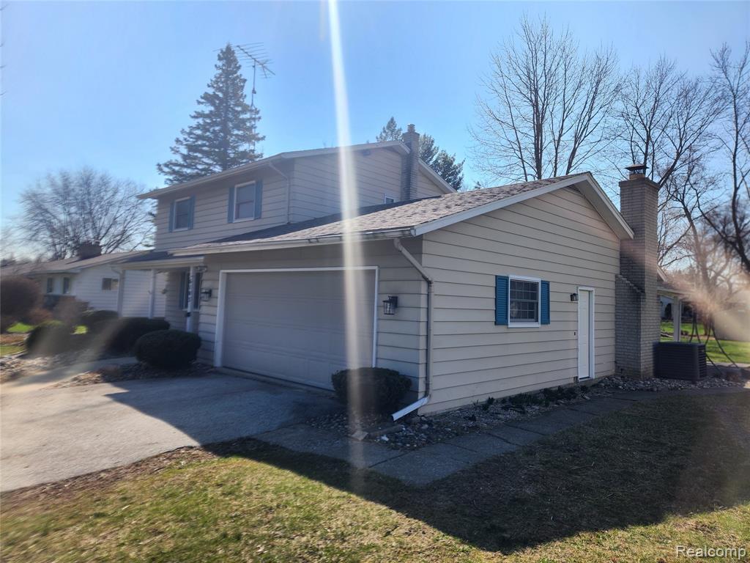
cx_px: 375
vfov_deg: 58.9
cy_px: 282
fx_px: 498
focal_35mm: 23
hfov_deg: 73.9
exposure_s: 1/1402
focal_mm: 5.4
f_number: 1.8
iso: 20
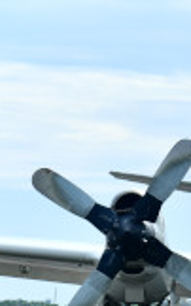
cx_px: 373
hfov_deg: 4.9
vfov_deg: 7.9
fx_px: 2211
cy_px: 225
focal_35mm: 265
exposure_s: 1/250
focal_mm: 70
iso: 80
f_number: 9
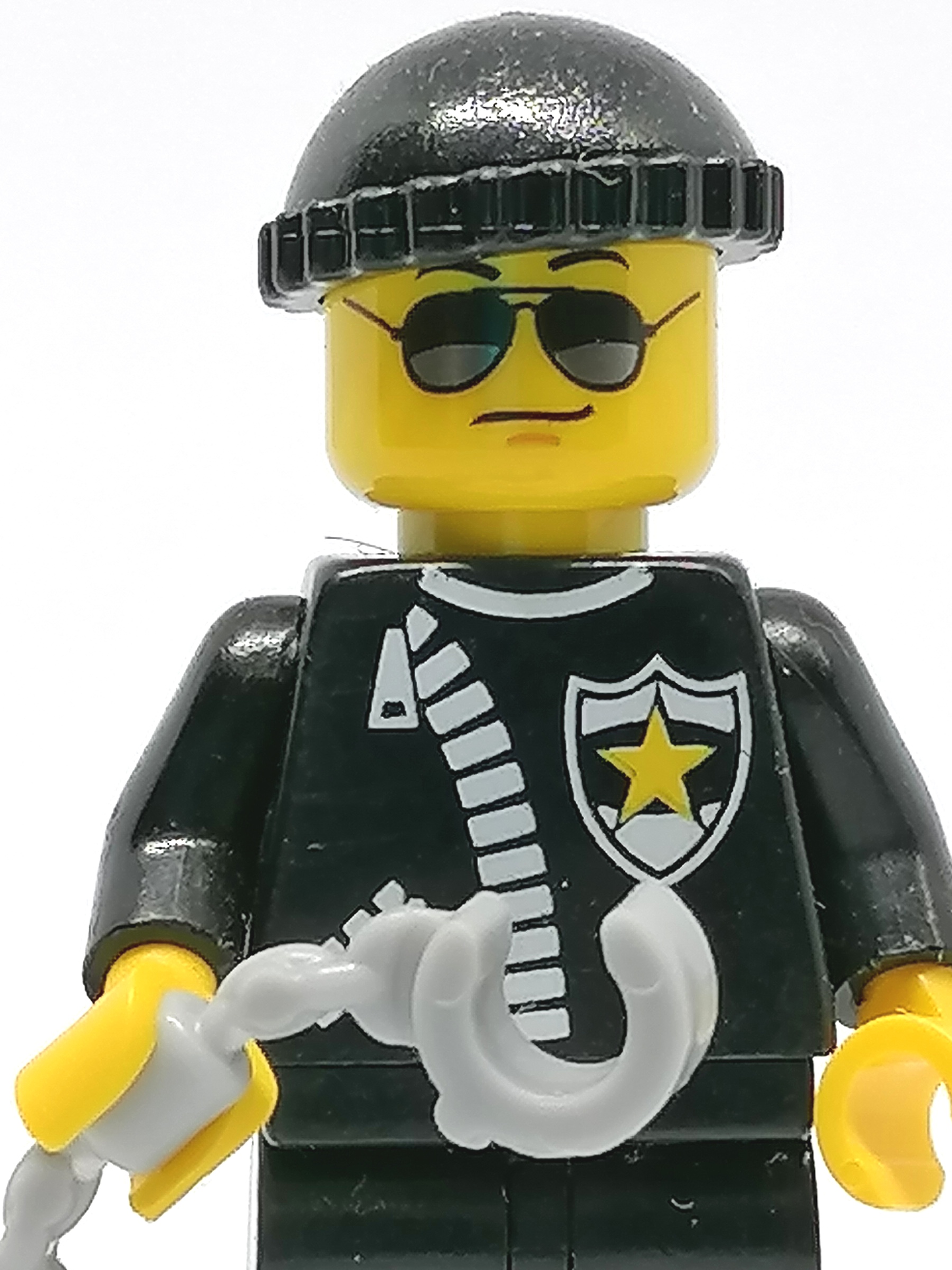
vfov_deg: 12.1
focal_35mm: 163
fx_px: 5977
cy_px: 888
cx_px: 480
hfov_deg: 9.1
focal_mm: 4.75
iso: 80
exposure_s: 1/100
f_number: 1.8
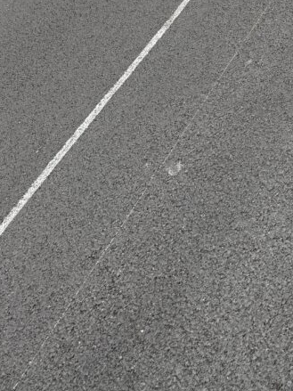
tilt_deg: -28.5
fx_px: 632
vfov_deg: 31.2
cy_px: -19
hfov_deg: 25.3
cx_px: 265
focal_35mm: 56
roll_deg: +24.5
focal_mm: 6.76
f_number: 1.78
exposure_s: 1/1385
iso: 80
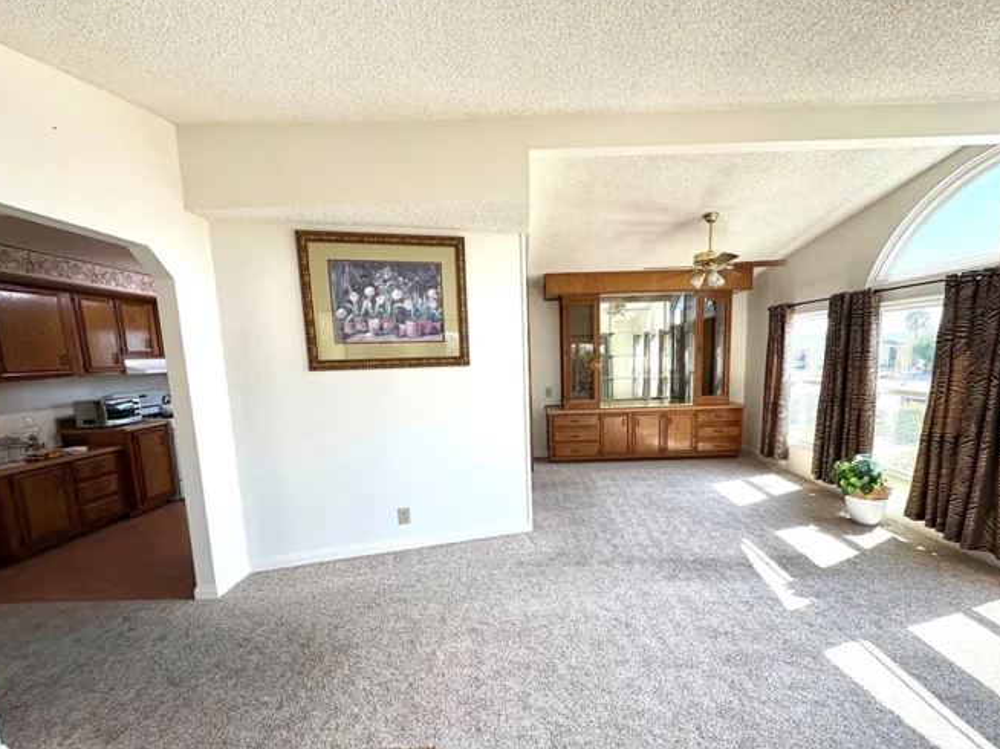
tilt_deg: -8.4
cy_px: 420
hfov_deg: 94.4
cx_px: 530
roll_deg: +1.7
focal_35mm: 16
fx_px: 462
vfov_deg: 77.7
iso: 64
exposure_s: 1/139
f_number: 2.2
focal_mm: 2.22
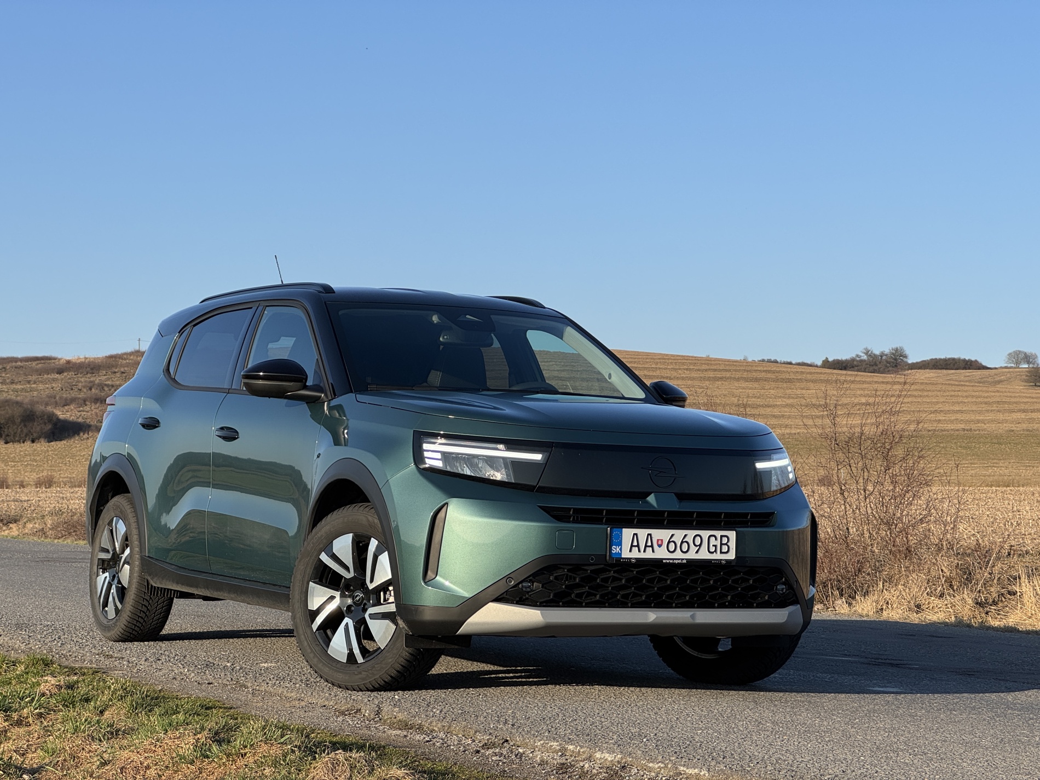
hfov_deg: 25.3
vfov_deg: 19.1
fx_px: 2313
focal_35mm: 77
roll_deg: -0.5
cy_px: 390
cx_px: 520
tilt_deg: +4.0
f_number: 2.8
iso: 25
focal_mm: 9
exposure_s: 1/579
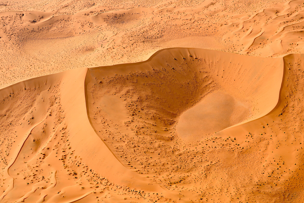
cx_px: 152
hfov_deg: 30.1
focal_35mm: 67
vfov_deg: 20.3
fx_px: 566
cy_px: 102
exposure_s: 1/320
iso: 100
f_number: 9
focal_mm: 44
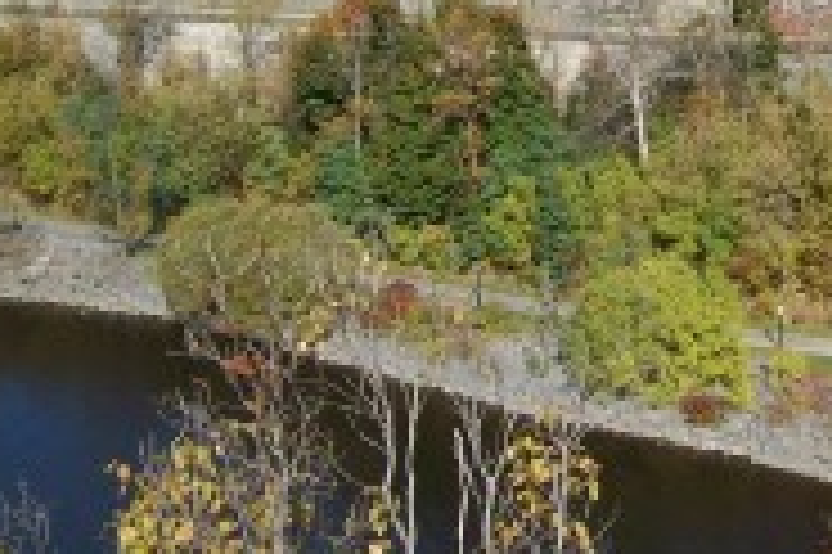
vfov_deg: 16.4
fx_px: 1870
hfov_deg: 24.4
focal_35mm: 81
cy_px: -23
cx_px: 733
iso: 80
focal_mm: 6
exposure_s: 1/467
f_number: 4.8
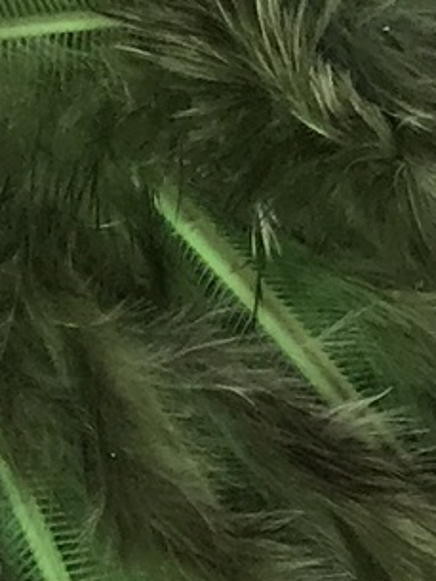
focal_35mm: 188
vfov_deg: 9.9
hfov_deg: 7.8
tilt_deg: -75.7
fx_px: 3155
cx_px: -209
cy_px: 1112
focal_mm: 3.99
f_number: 1.8
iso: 20
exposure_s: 1/33
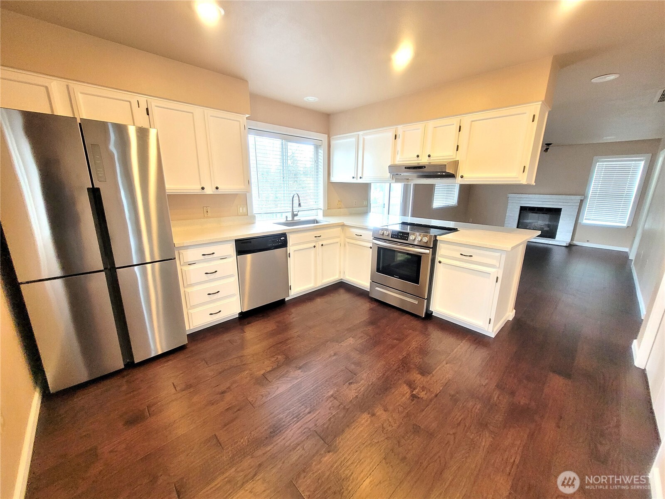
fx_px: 250
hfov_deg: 106.2
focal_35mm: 13
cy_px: 250
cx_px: 332
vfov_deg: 89.9
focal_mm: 1.74
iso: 200
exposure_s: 1/60
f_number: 2.2
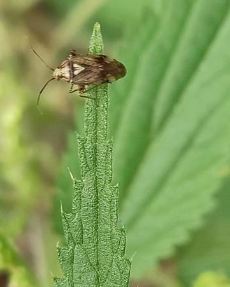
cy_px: 139
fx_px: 306
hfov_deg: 41.1
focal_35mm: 36
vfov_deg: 50.3
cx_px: 103
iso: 122
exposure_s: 1/120
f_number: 1.75
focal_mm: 4.77
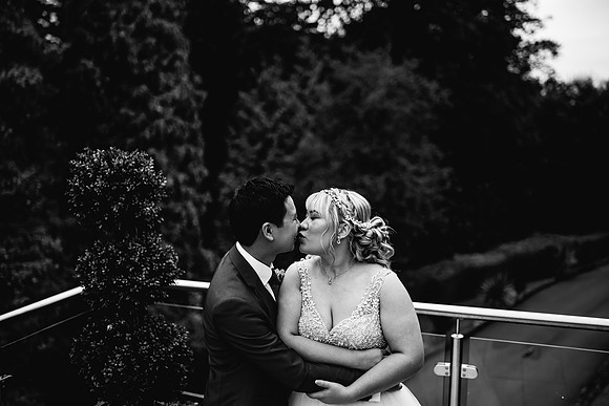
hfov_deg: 54.4
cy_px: 203
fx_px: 592
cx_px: 304
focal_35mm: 35
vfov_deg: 37.9
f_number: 1.4
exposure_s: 1/250
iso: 100
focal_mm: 35
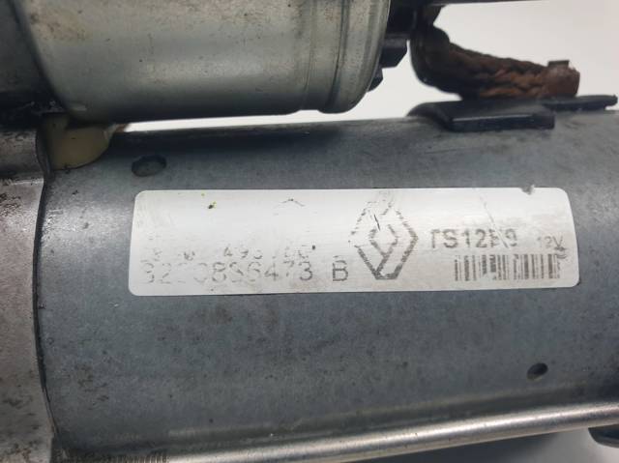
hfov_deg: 67.3
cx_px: 310
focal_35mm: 26
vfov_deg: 53.0
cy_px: 232
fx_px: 465
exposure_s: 1/203
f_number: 2.4
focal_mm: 4.3
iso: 50
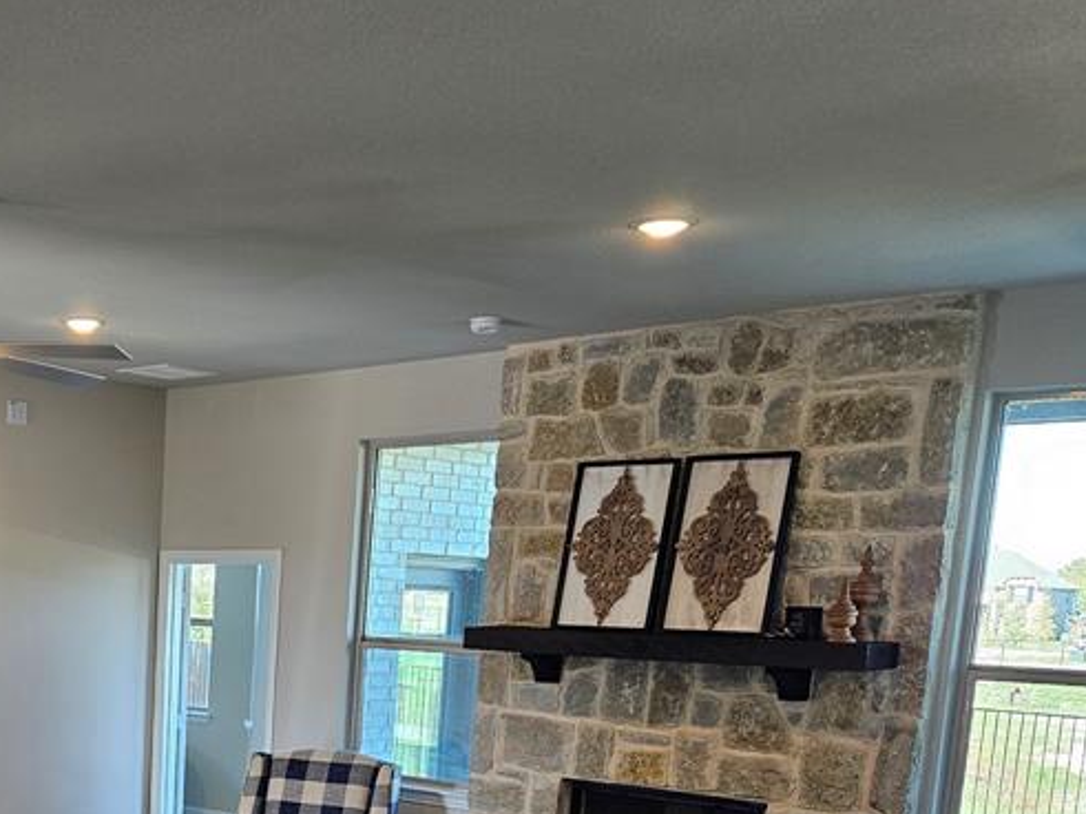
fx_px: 1506
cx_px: 115
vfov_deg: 28.6
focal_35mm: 48
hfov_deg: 37.2
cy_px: 790
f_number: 1.8
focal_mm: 5.4
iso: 125
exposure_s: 1/120
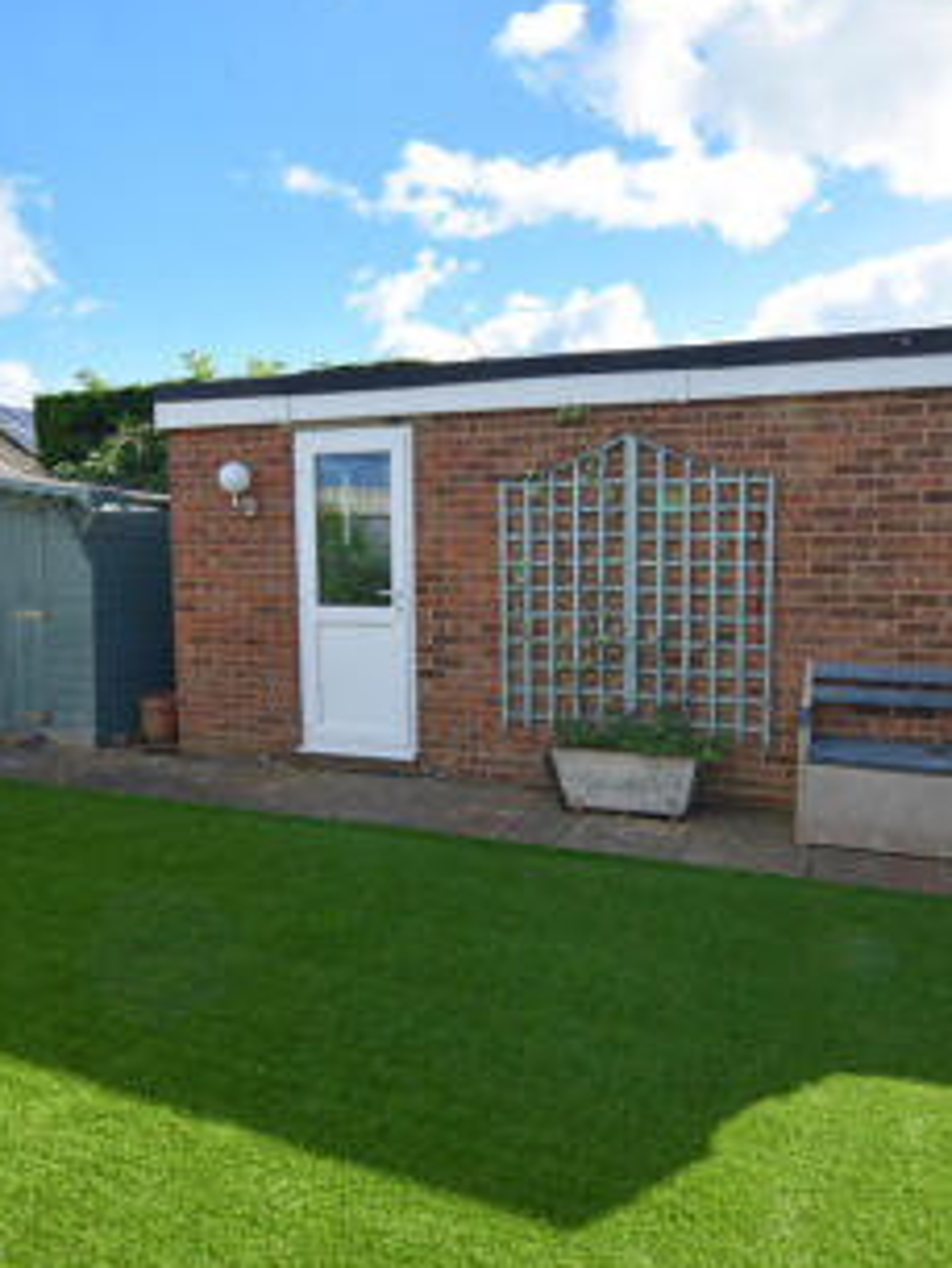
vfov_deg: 69.9
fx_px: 907
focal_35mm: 25
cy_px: 638
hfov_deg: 55.3
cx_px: 515
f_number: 11
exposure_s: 1/400
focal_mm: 11
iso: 400
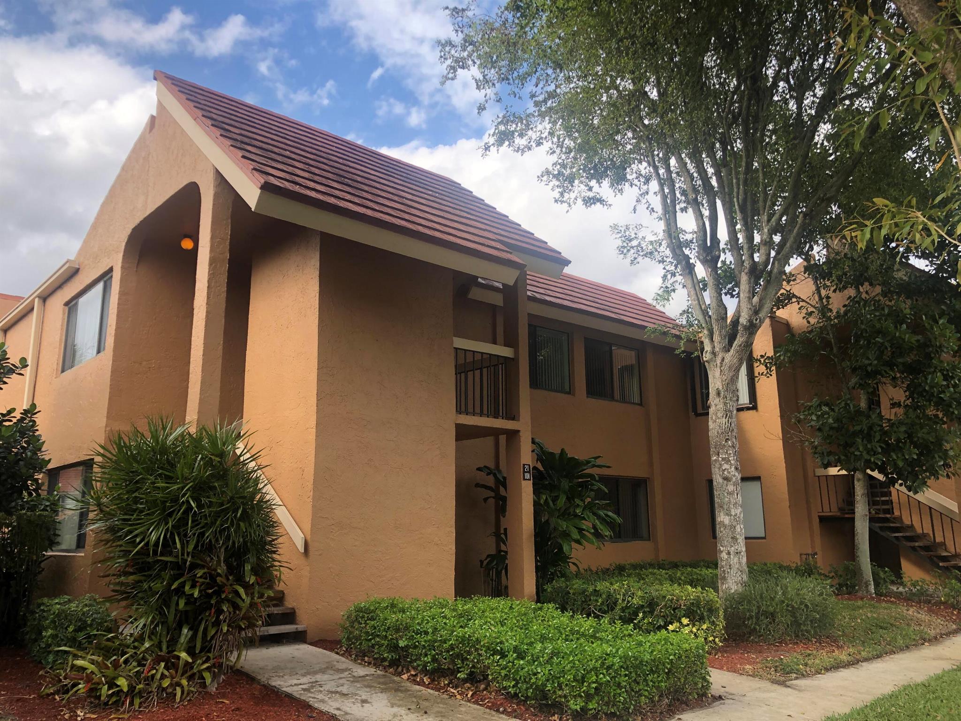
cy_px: 360
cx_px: 480
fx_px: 777
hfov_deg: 63.4
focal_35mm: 28
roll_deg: +0.8
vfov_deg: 49.7
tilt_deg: +12.7
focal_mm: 4
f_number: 1.8
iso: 20
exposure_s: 1/694
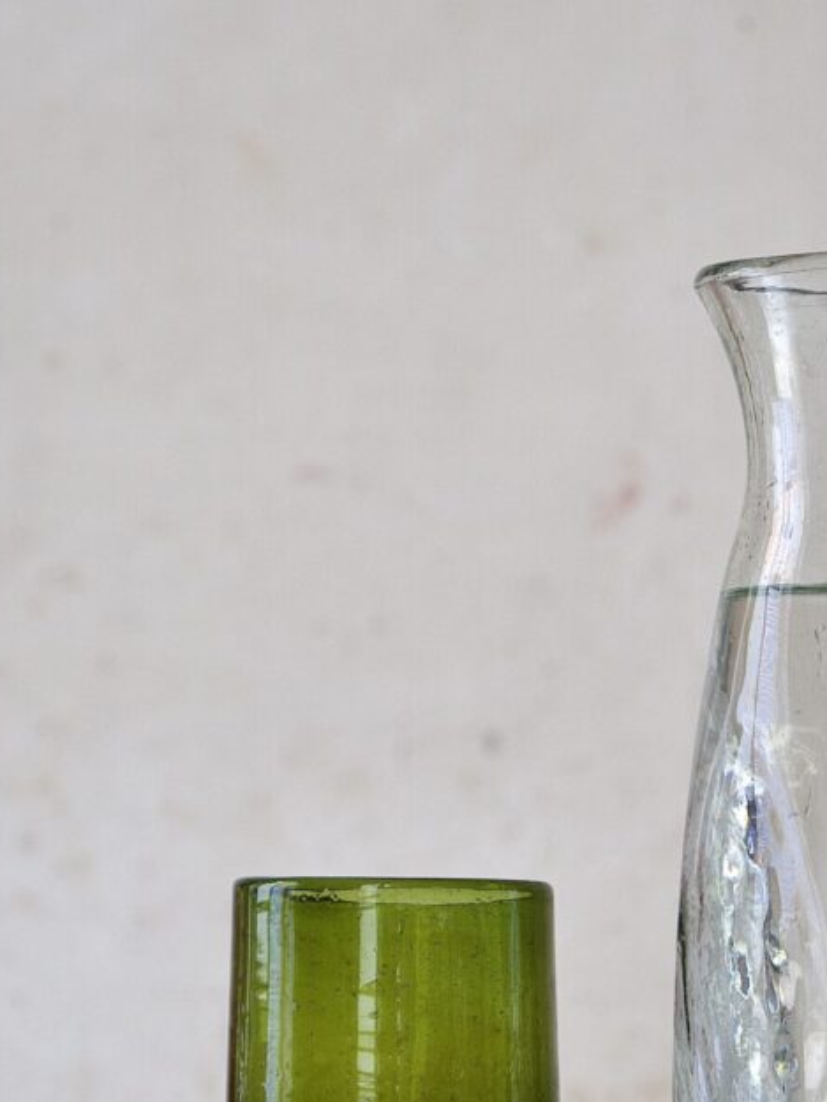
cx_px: 640
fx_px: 5063
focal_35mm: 159
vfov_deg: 12.4
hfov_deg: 9.3
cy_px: 670
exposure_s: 1/100
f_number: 3.9
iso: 320
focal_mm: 46
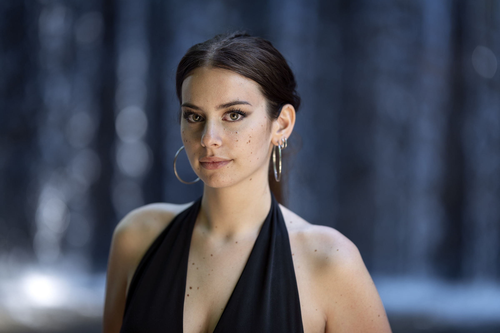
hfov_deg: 19.5
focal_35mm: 105
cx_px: 250
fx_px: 1458
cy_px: 166
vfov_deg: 13.0
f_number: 1.4
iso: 125
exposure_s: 1/320
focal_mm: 105
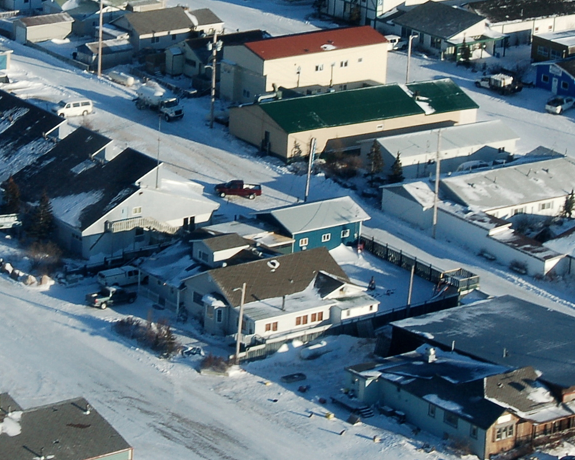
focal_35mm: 142
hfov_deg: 13.5
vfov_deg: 10.8
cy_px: 72
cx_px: 181
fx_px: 2417
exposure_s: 1/320
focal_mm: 38
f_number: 10
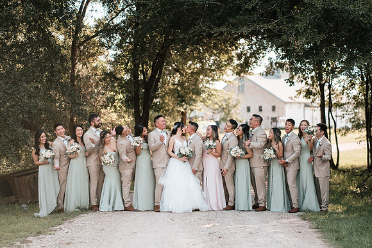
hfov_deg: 23.8
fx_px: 882
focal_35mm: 85
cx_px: 186
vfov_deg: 16.0
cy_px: 124
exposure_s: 1/800
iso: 100
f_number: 1.8
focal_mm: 85
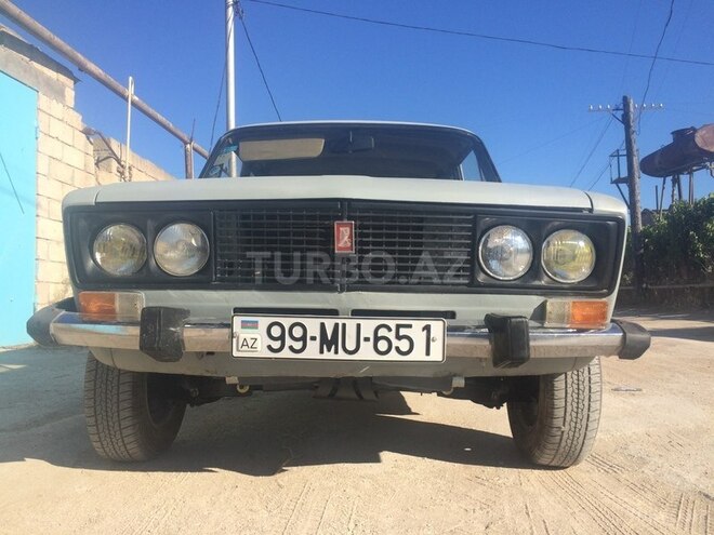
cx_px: 357
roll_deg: +0.3
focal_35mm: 29
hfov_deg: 61.7
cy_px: 268
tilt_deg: +4.4
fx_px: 598
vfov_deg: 48.2
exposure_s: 1/2053
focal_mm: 4.15
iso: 32
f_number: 2.2
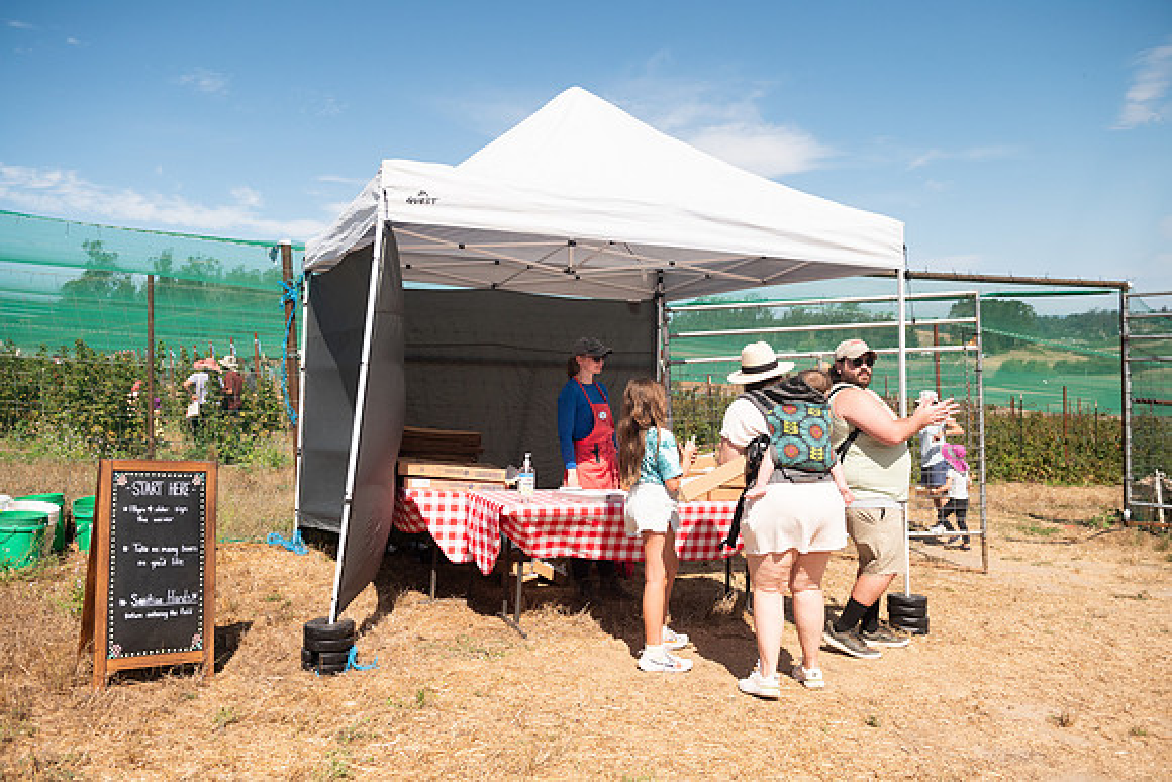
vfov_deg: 46.4
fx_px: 912
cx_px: 586
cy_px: 391
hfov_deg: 65.5
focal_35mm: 28
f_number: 4
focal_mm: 28
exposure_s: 1/8000
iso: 500
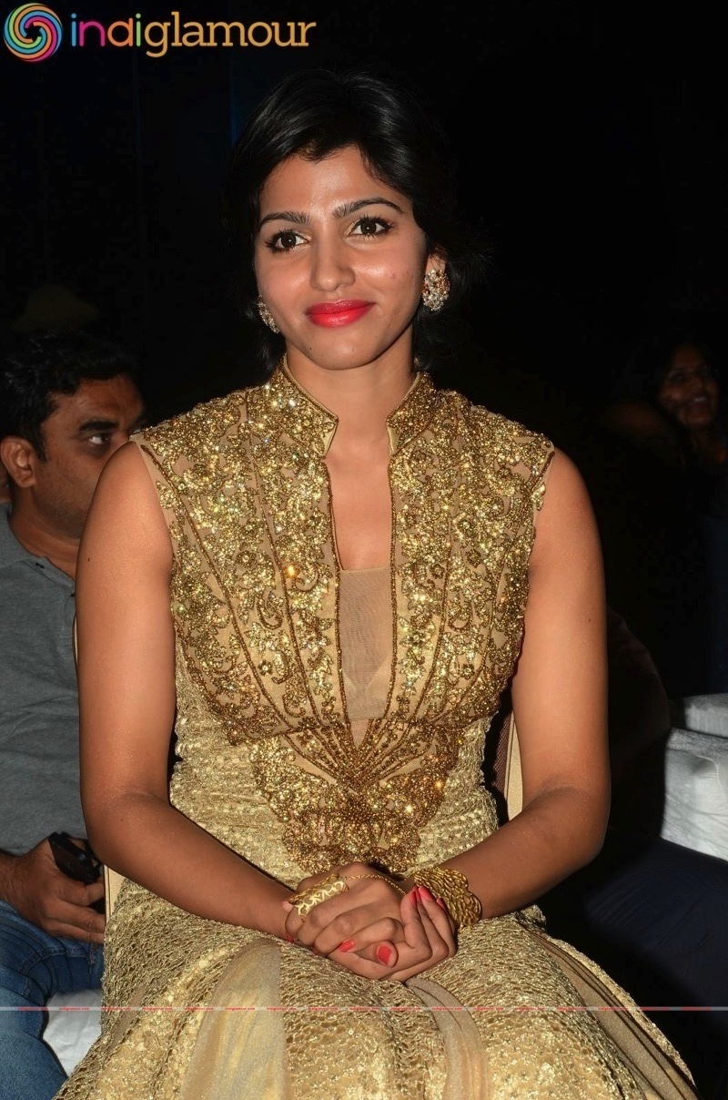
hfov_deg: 14.6
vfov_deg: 22.0
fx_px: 2834
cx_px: 364
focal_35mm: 93
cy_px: 550
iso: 200
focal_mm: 62
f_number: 11
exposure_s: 1/160
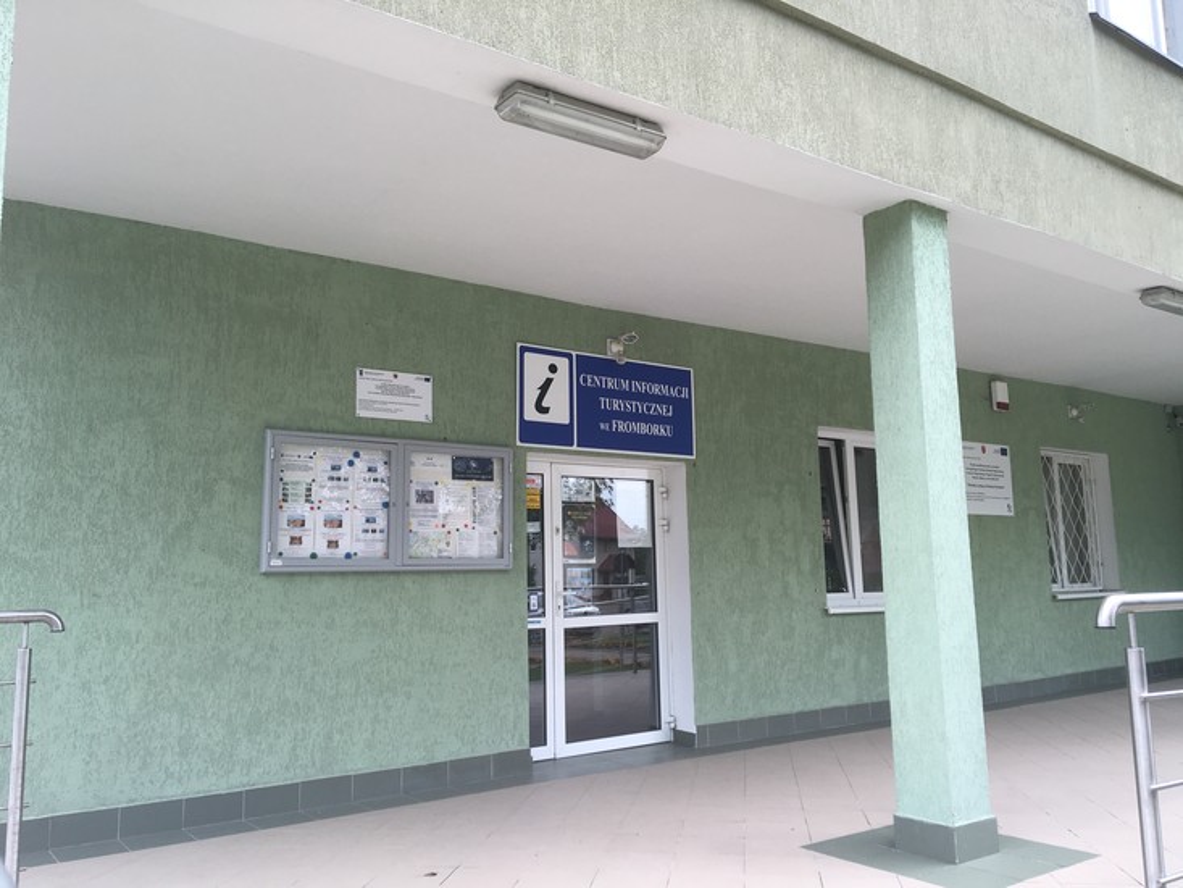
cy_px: 444
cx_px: 592
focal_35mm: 29
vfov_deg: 48.2
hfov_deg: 61.7
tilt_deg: +8.6
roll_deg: +1.4
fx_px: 991
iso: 25
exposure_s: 1/407
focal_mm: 4.15
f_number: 2.2
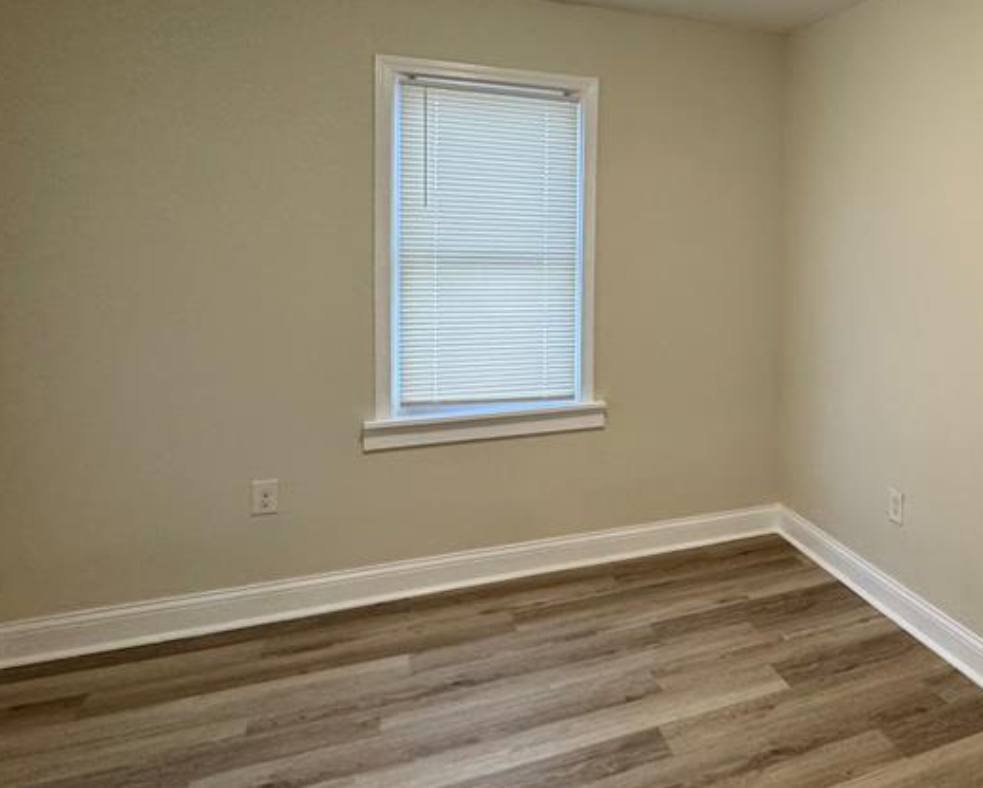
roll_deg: -0.3
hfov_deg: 58.3
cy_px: 266
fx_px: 786
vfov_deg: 52.3
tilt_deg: -2.1
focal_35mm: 27
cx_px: 808
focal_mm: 2.22
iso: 250
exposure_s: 1/120
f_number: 2.2
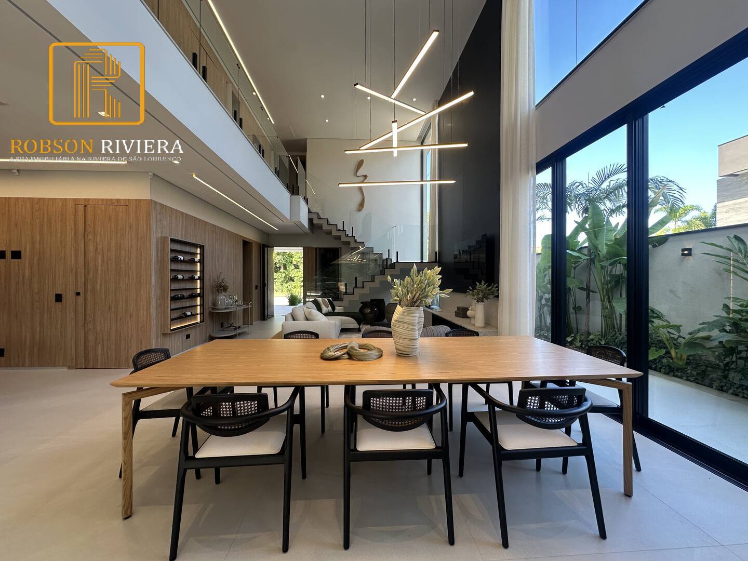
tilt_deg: +0.5
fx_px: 303
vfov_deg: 85.7
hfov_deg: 102.1
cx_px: 374
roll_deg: -0.2
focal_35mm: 14
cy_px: 280
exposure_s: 1/120
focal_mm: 2.22
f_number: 2.2
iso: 64
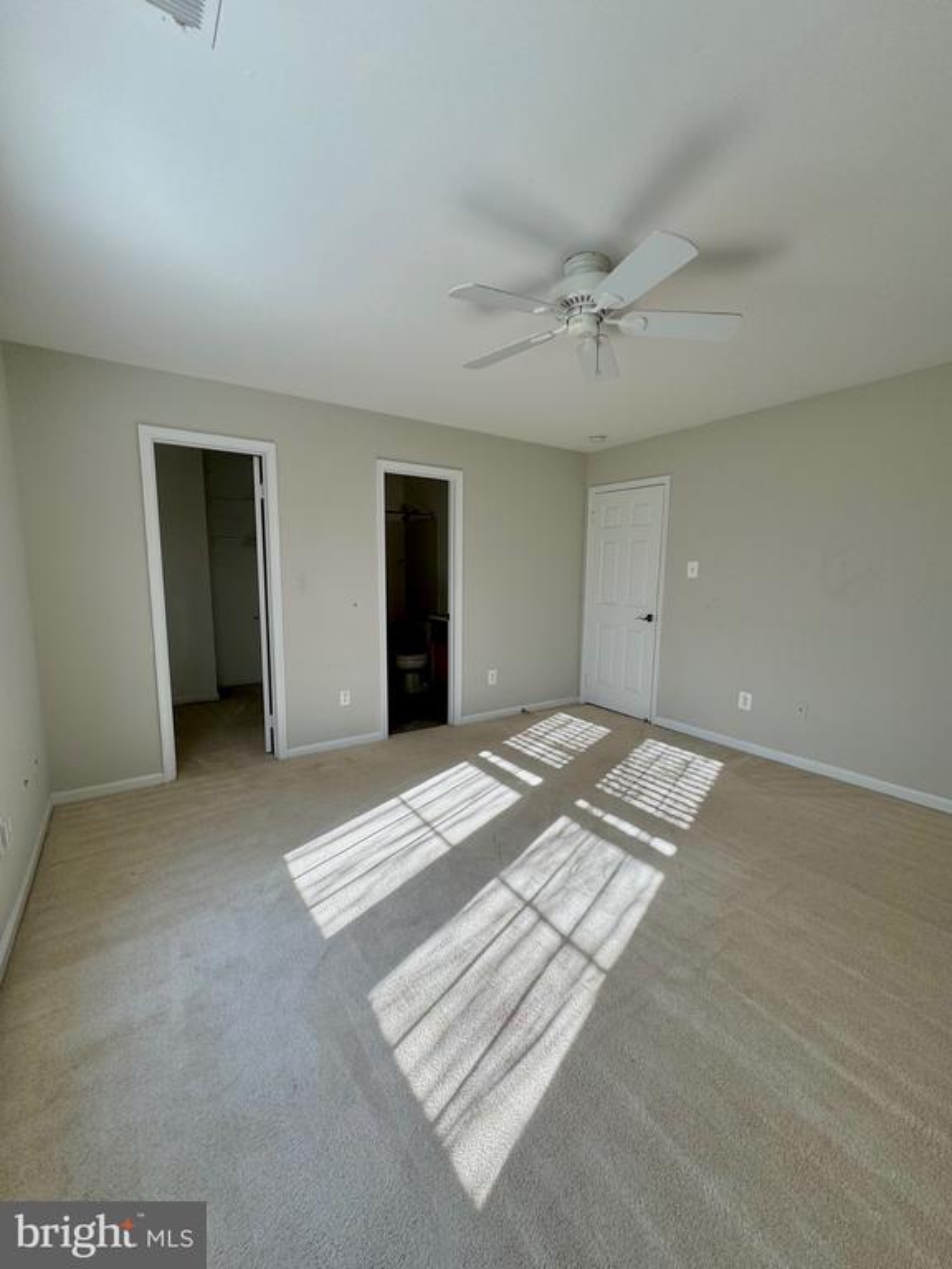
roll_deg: +0.5
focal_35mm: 14
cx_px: 476
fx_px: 513
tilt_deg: -8.1
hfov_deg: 85.7
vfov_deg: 102.1
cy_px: 634
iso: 50
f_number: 2.2
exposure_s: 1/99
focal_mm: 2.22
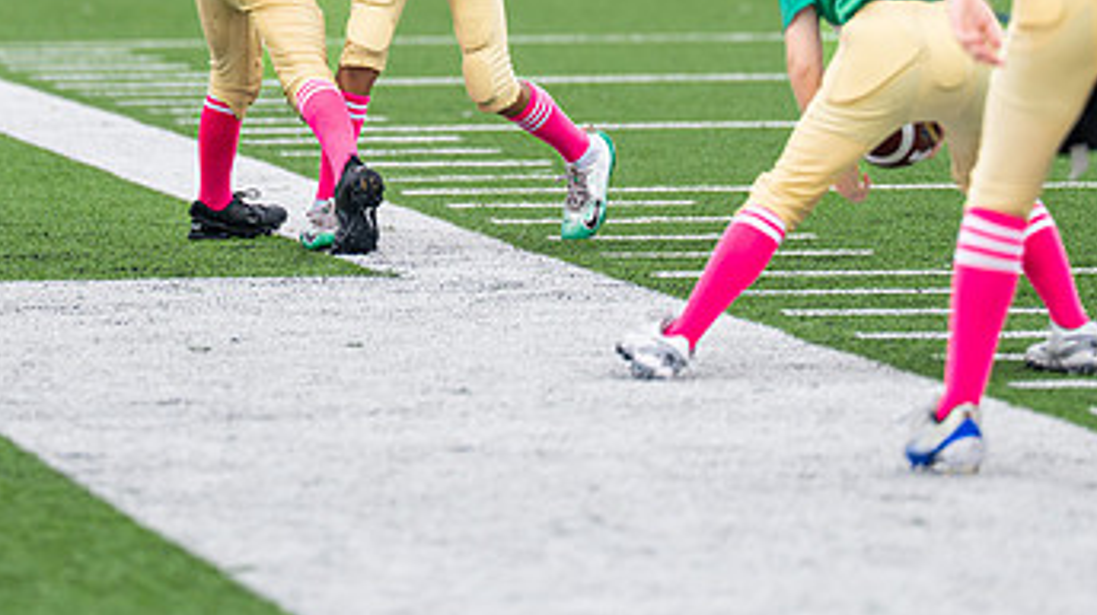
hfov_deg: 4.7
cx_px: 371
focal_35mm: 464
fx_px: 13488
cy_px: -109
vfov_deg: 2.6
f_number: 2.8
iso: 320
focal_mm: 200
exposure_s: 1/1000
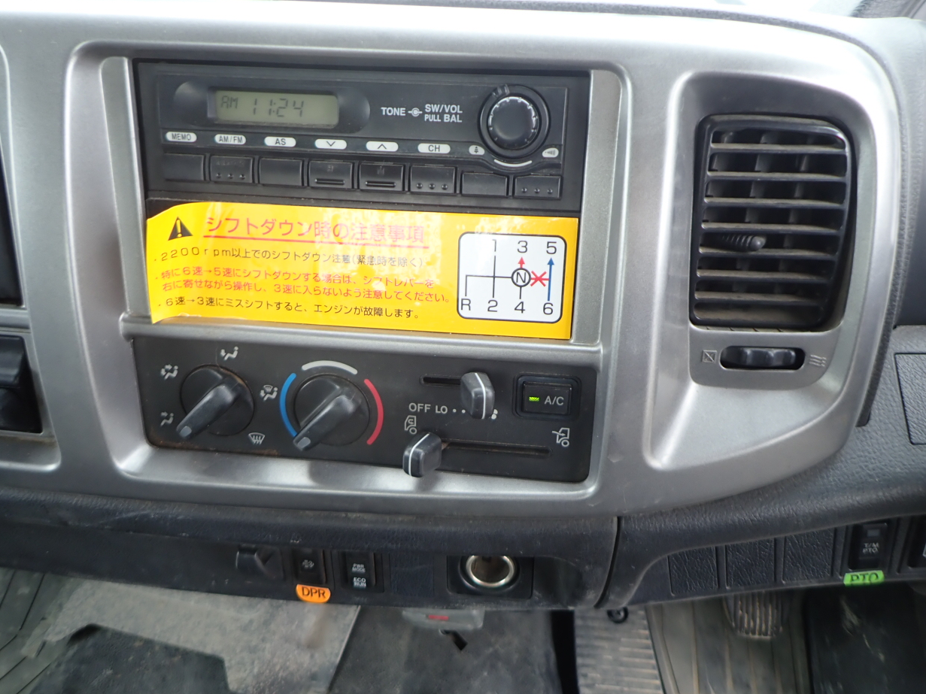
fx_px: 695
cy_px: 346
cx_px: 466
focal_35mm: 26
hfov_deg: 67.3
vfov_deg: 53.1
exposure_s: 1/80
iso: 100
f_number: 2
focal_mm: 4.5
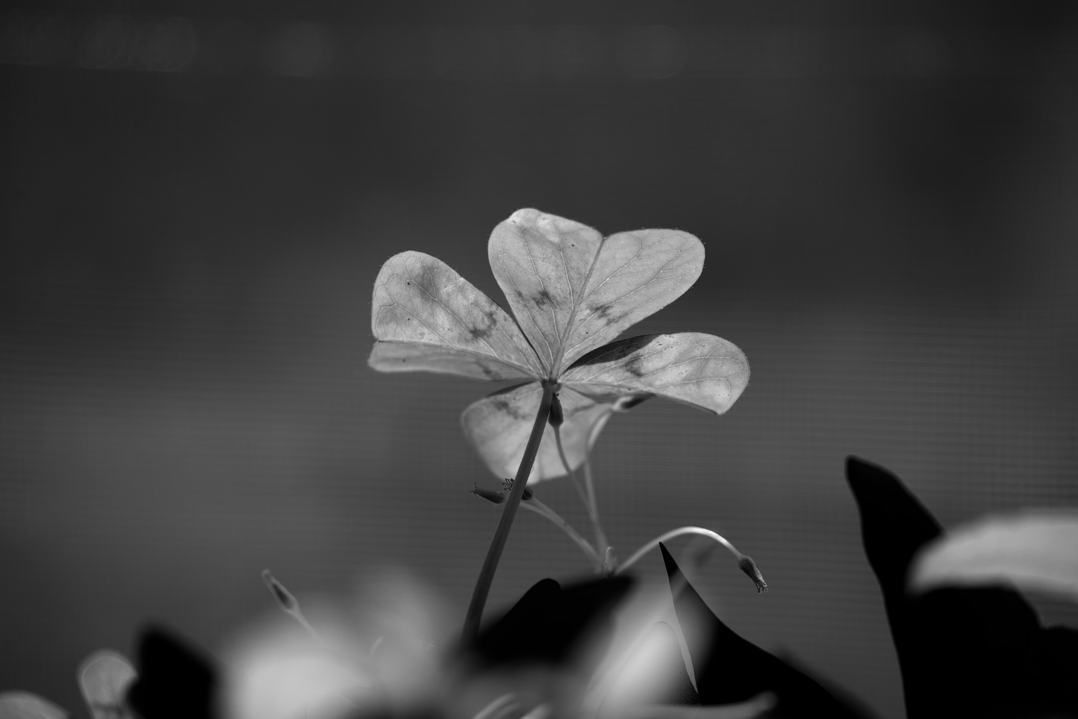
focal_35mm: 191
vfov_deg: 7.2
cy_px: 360
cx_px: 539
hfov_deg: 10.8
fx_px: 5720
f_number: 5.6
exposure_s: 1/320
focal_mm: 191
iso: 125
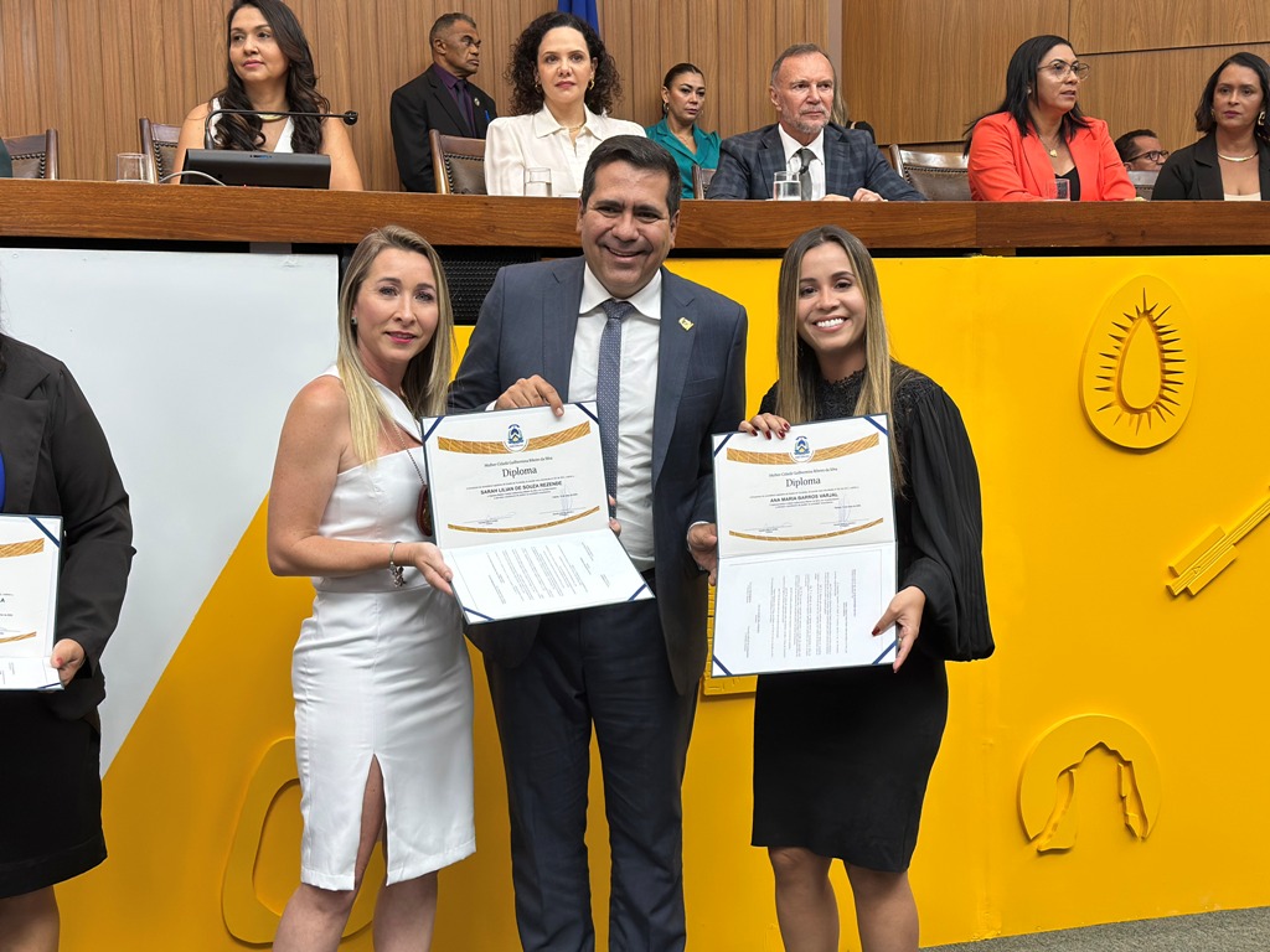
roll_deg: +0.6
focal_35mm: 48
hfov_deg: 39.7
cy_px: 476
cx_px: 635
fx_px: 1761
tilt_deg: -4.8
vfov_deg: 30.3
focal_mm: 6.86
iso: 100
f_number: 1.78
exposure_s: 1/120
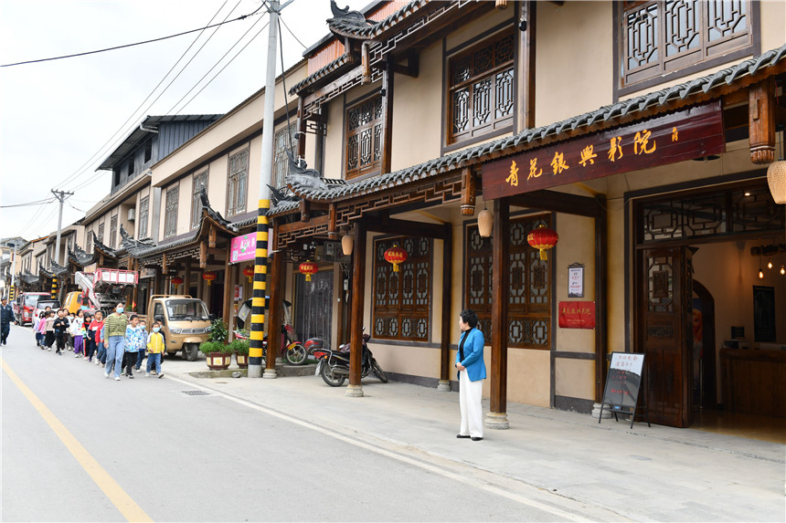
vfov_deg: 41.1
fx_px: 698
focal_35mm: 32
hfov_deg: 58.7
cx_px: 393
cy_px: 262
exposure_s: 1/125
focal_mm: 32
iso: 200
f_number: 5.6
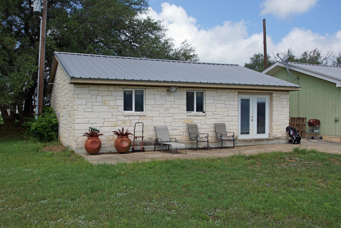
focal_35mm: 36
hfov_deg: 53.1
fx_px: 341
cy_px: 114
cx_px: 170
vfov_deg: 36.9
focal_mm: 24
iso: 100
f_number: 7.1
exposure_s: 1/400
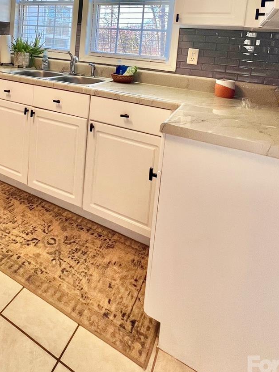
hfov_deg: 54.2
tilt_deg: -3.2
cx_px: 70
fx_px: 258
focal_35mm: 24
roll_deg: -4.9
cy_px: 62
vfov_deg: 63.7
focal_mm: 1.57
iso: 50
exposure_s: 1/120
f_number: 1.8
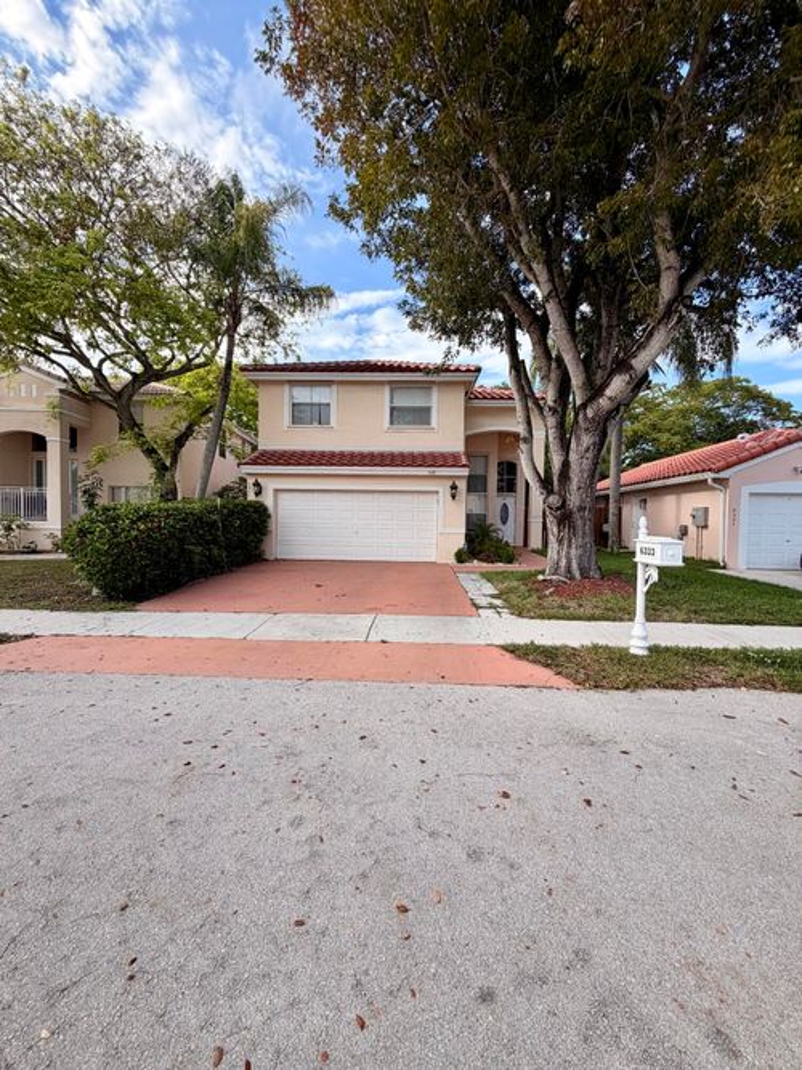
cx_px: 401
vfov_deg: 102.1
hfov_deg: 85.7
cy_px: 535
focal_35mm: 14
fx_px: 433
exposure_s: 1/672
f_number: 2.2
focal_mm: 2.22
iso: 40
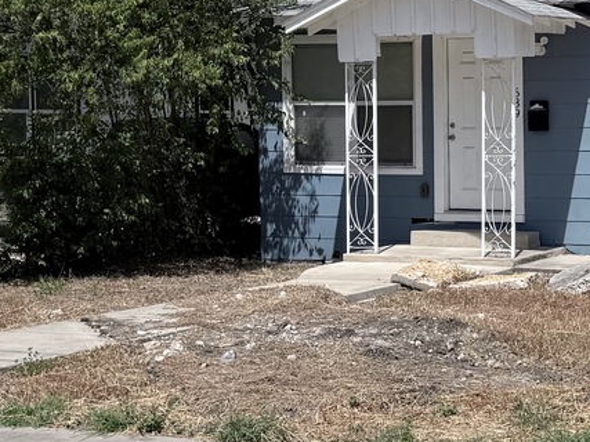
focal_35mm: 81
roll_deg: -0.9
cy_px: 242
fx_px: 1380
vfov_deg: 18.2
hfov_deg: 23.0
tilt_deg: -4.6
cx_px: 607
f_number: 1.78
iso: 80
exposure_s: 1/7353
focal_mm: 6.76
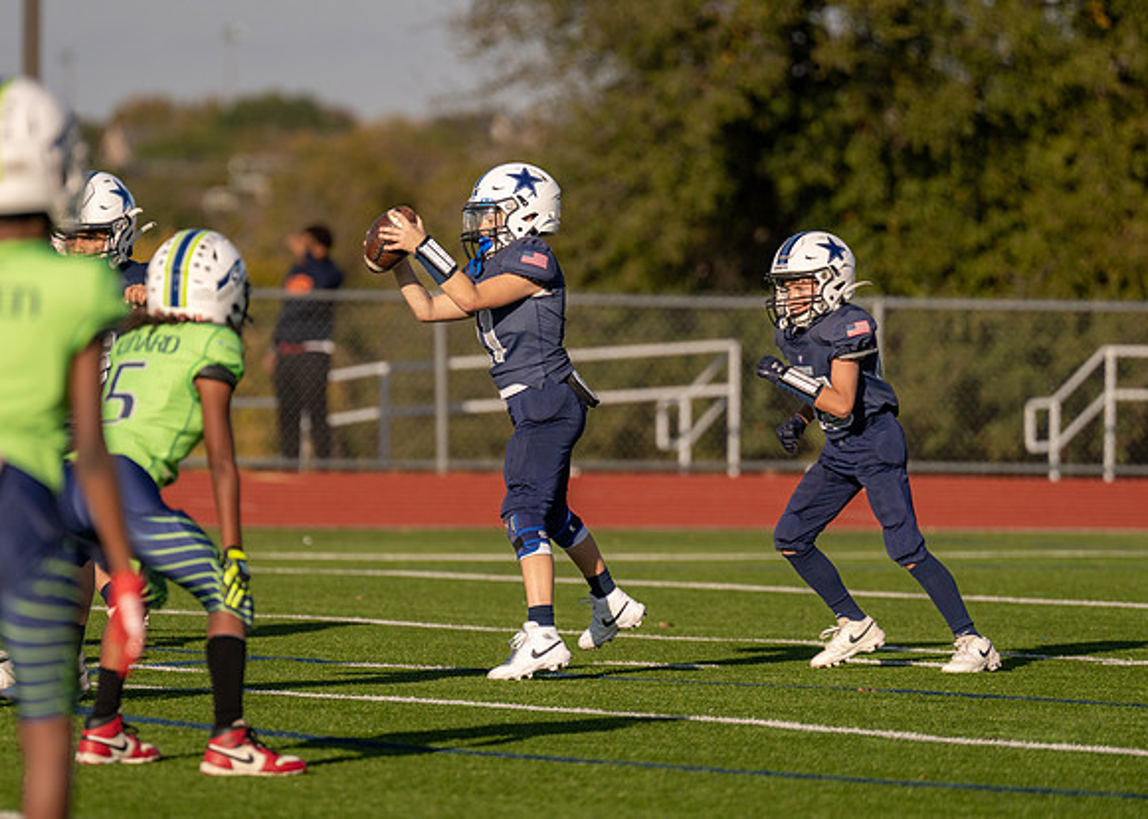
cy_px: 384
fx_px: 12079
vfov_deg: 3.9
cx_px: 457
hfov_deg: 5.4
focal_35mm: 371
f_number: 4
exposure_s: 1/3200
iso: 160
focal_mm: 280
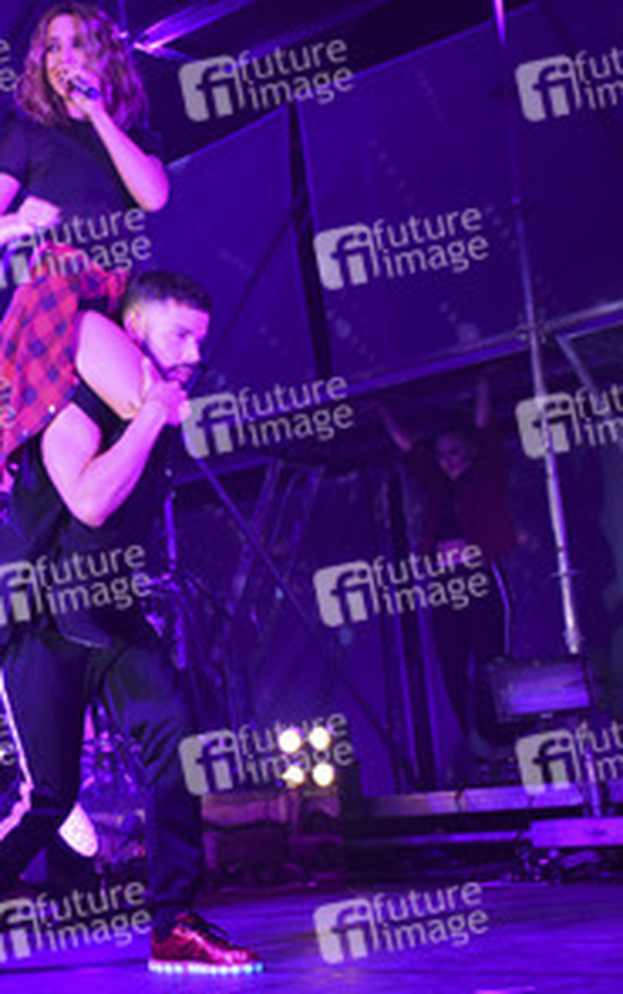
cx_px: -25
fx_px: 1897
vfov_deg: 29.3
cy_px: 502
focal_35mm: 70
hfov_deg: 18.1
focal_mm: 30
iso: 1100
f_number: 5
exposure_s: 1/125
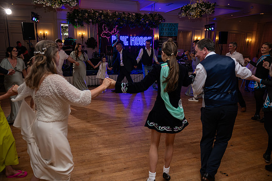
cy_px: 90
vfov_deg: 53.2
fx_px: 181
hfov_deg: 73.7
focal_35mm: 24
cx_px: 136
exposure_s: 1/160
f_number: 3.5
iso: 500
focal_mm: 24
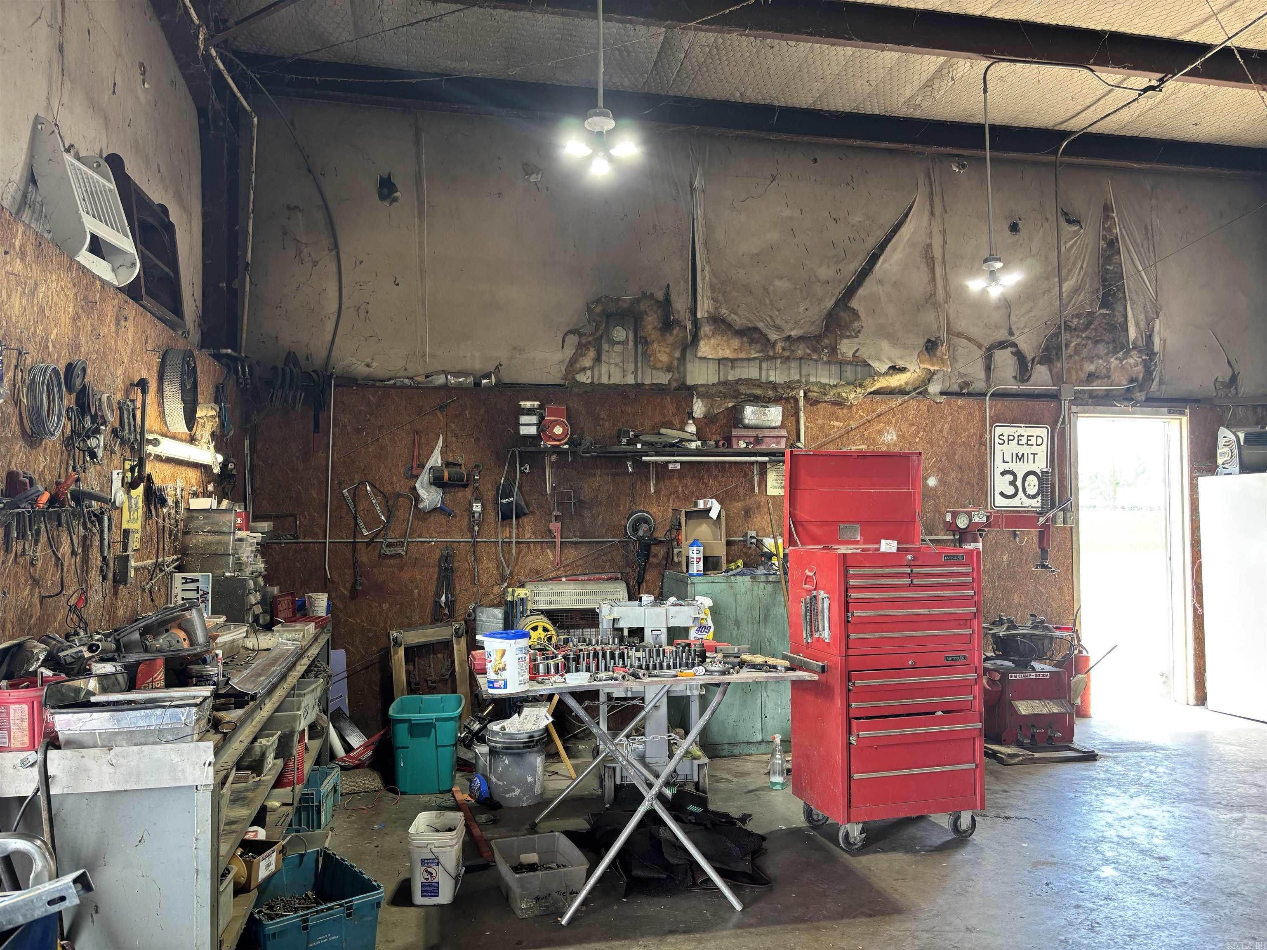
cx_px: 634
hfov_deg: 67.3
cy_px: 475
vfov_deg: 53.1
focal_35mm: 26
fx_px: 952
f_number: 1.6
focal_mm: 5.96
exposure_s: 1/60
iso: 125
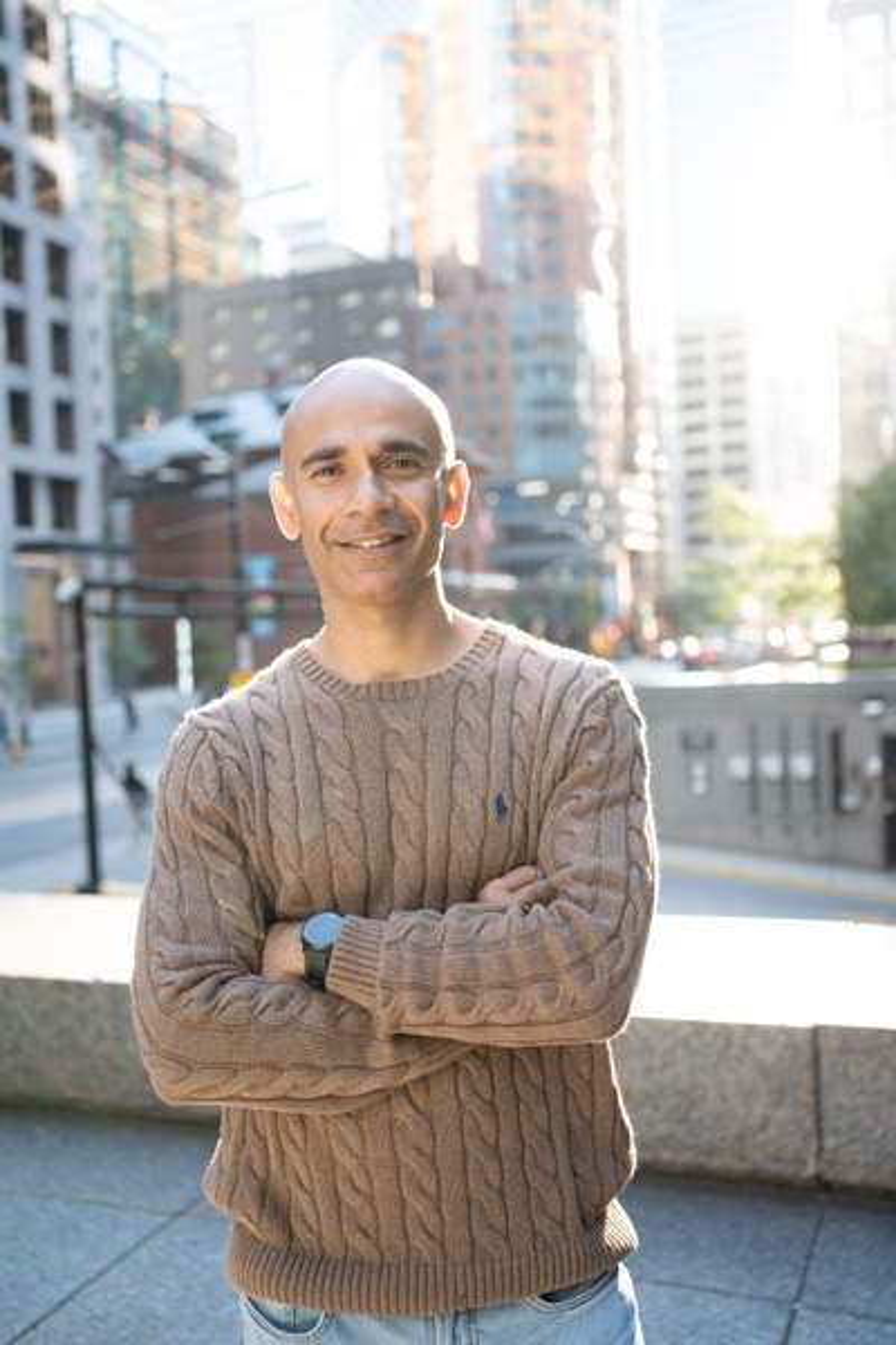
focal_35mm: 35
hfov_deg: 37.9
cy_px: 672
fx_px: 1307
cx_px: 448
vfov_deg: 54.4
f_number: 2.8
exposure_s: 1/200
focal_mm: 35
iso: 400
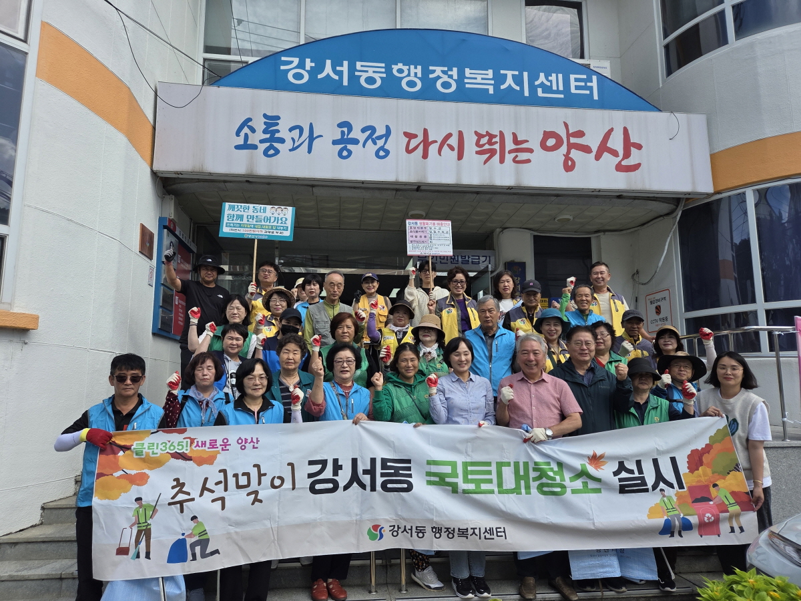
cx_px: 400
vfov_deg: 58.9
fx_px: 532
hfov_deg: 73.9
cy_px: 300
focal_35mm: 23
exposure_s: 1/2715
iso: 80
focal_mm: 5.4
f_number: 1.8
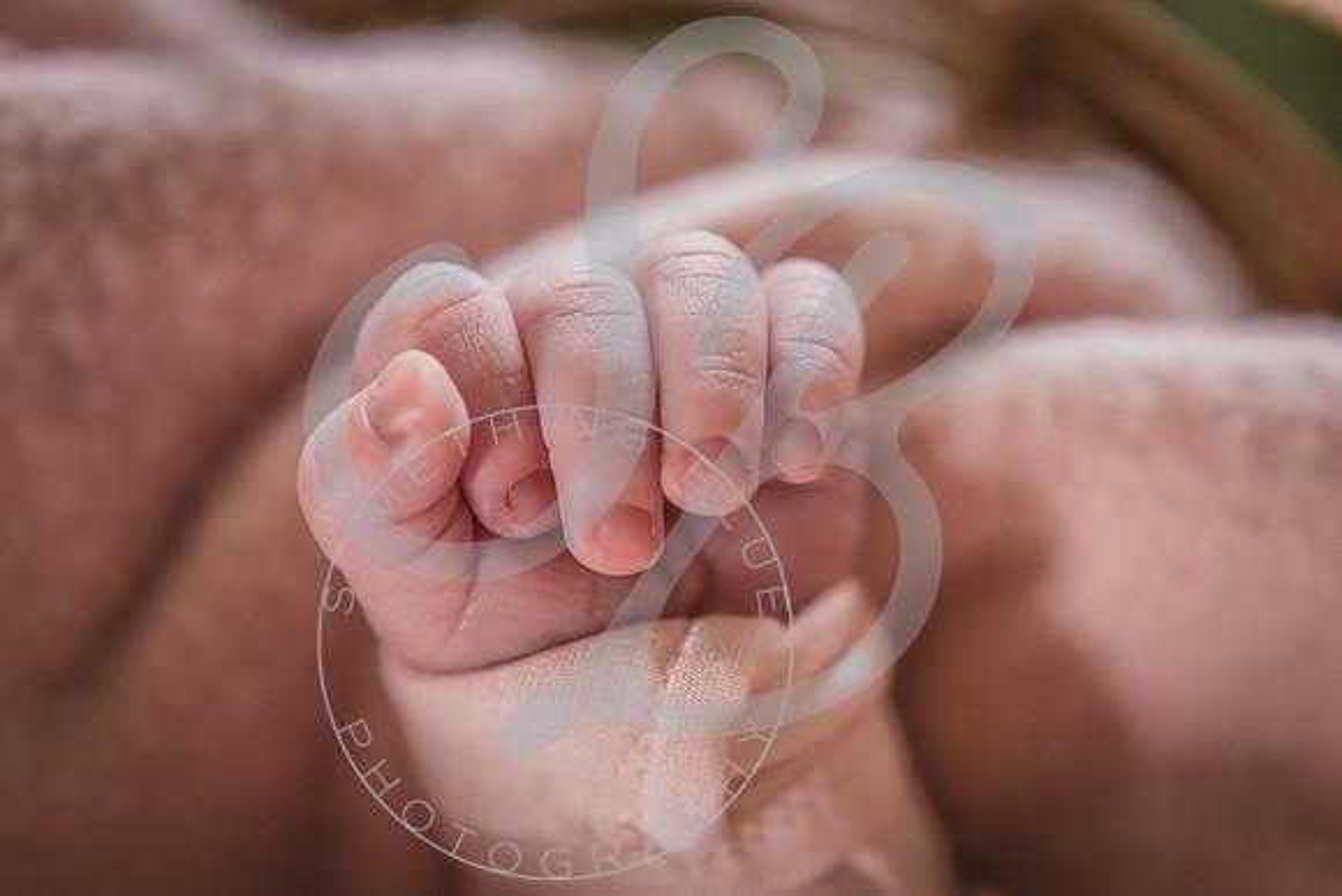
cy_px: 448
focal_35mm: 70
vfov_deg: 19.5
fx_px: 2610
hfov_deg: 28.8
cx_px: 671
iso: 2500
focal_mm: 70
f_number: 4.5
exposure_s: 1/250
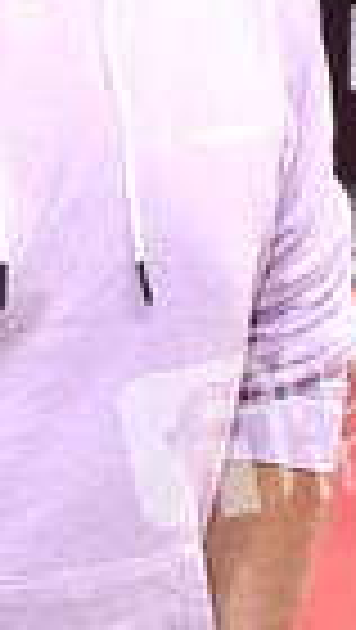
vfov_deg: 12.0
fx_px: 2997
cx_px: -59
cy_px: 198
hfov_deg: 6.8
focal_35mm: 179
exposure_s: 1/160
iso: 400
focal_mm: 40
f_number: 6.3
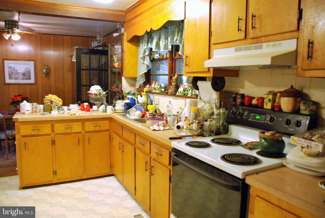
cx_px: 162
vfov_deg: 48.0
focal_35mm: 27
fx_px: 244
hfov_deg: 67.3
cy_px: 109
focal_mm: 18
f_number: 3.5
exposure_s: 1/4
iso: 400
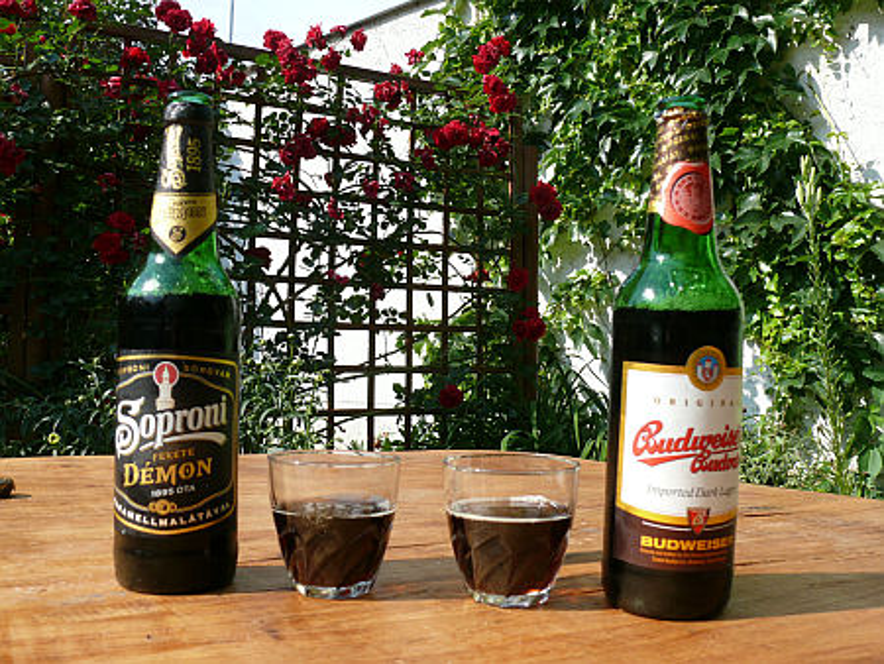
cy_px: 332
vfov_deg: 40.7
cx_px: 442
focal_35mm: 35
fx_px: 894
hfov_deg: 52.6
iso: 100
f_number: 5.6
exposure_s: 1/320
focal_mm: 7.4
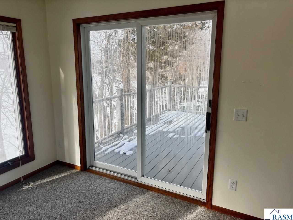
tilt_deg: -10.7
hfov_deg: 67.3
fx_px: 220
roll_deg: -1.3
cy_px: 110
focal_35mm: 26
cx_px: 146
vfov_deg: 53.1
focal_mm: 5.96
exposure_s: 1/577
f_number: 1.6
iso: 50
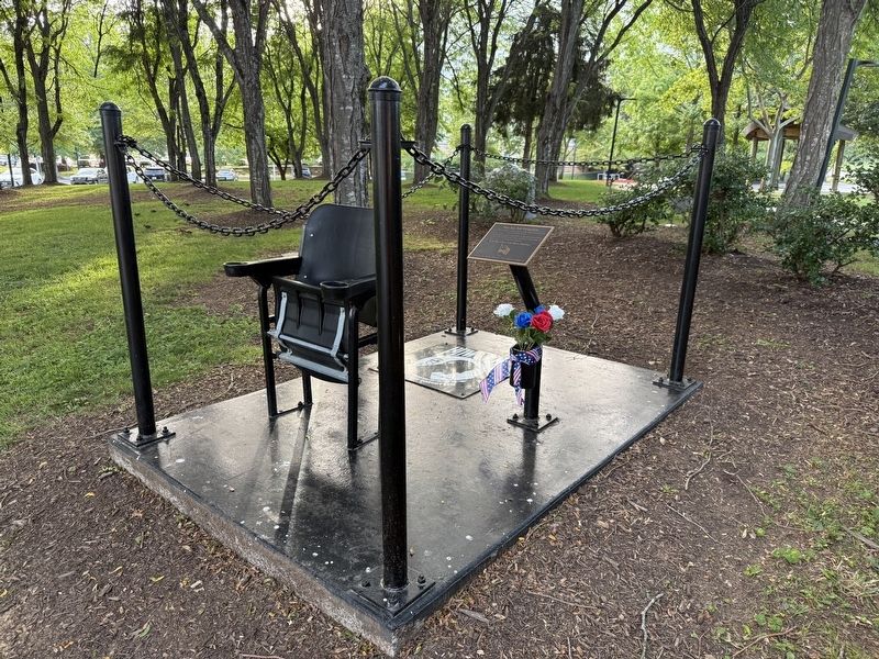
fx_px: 609
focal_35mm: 24
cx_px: 440
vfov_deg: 56.8
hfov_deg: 71.6
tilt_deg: -12.1
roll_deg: +0.4
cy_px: 330
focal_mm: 6.76
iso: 200
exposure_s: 1/121
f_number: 1.78
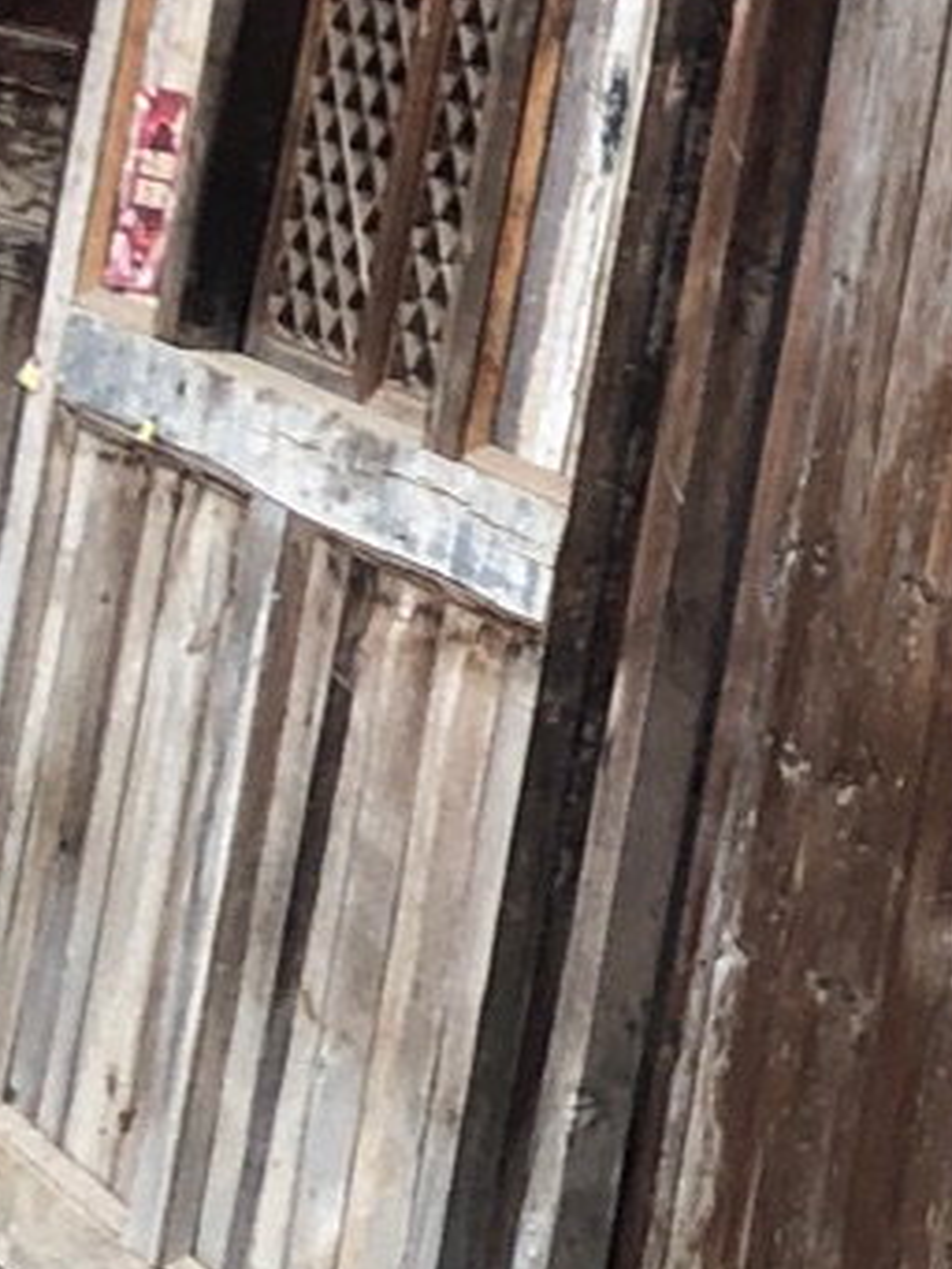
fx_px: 6010
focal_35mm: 164
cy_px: -82
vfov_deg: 11.9
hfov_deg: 8.7
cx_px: 1778
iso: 25
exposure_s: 1/120
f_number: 1.8
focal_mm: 3.99
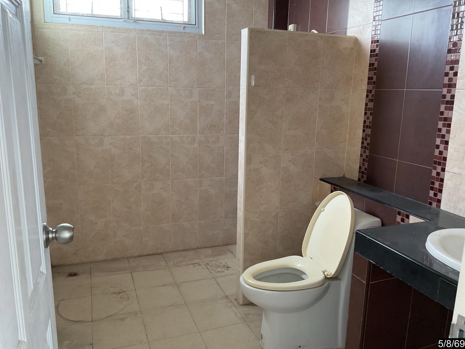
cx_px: 232
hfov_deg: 61.7
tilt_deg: -12.0
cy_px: 174
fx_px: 390
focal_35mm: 29
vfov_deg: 48.2
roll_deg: -0.9
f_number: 1.8
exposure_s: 1/50
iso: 80
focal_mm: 3
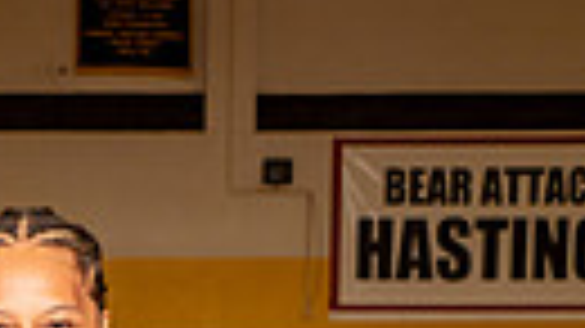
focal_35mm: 174
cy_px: 858
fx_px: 2698
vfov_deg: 6.5
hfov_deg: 12.3
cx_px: 32
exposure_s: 1/400
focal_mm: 48
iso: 640
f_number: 7.1
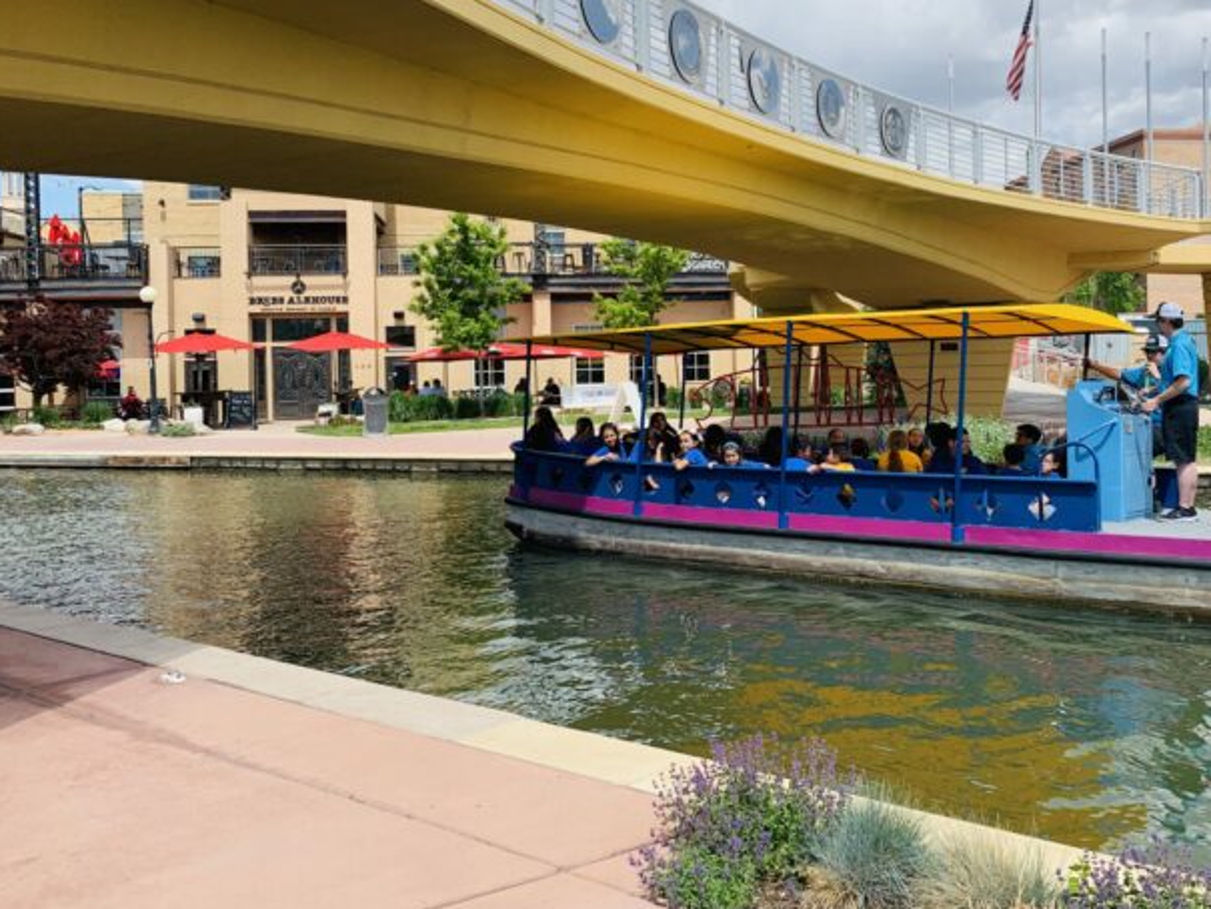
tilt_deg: +0.1
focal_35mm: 33
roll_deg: +1.0
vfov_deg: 42.8
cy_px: 368
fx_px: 1155
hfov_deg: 54.9
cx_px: 731
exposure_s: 1/2160
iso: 25
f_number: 1.8
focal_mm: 4.25
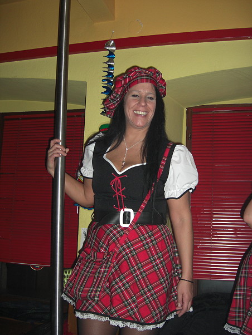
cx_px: 126
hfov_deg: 37.7
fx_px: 369
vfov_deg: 49.0
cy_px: 168
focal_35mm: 38
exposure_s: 1/60
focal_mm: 7.9
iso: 200
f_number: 2.8
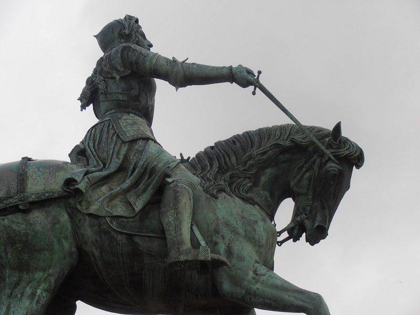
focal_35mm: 111
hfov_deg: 17.7
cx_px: 210
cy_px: 158
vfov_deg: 13.3
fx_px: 1347
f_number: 5.5
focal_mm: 19.64
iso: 80
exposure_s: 1/250
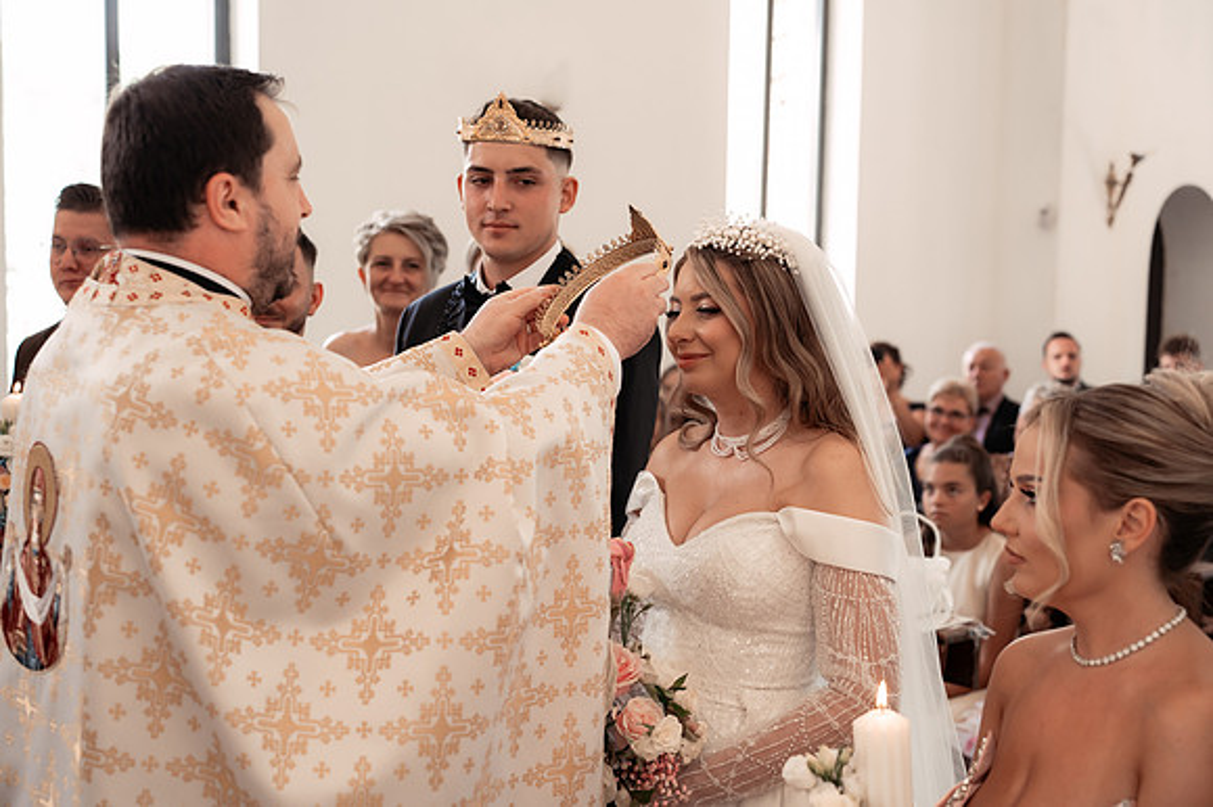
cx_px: 606
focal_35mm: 45
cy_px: 404
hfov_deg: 43.6
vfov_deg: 29.8
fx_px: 1515
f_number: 3.2
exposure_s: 1/250
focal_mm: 45
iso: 1600
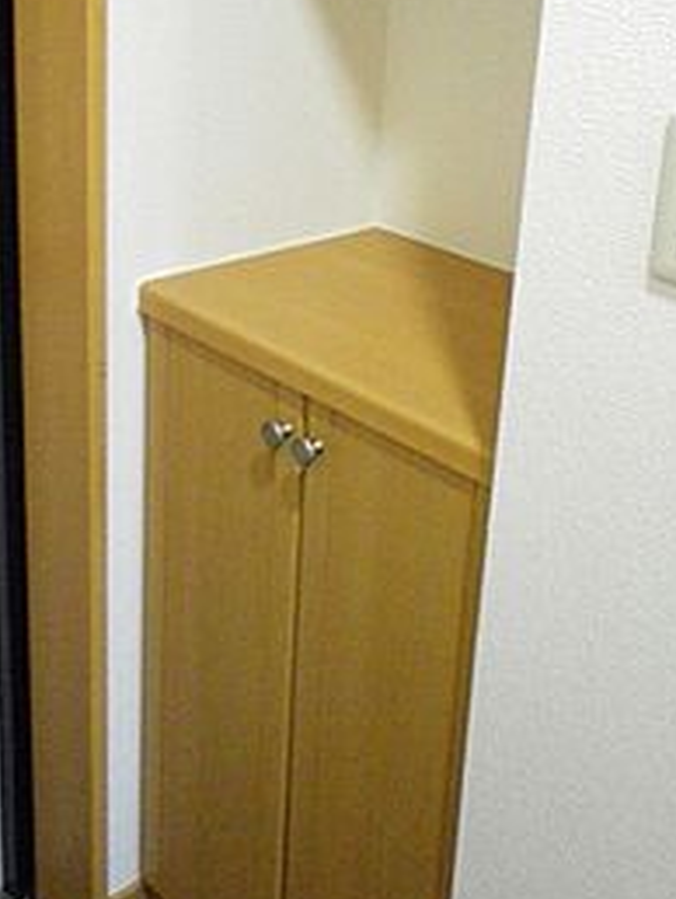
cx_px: 317
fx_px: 1352
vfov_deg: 36.3
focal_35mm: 52
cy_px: 279
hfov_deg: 28.1
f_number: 2.6
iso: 1000
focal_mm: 4.9
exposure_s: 1/60
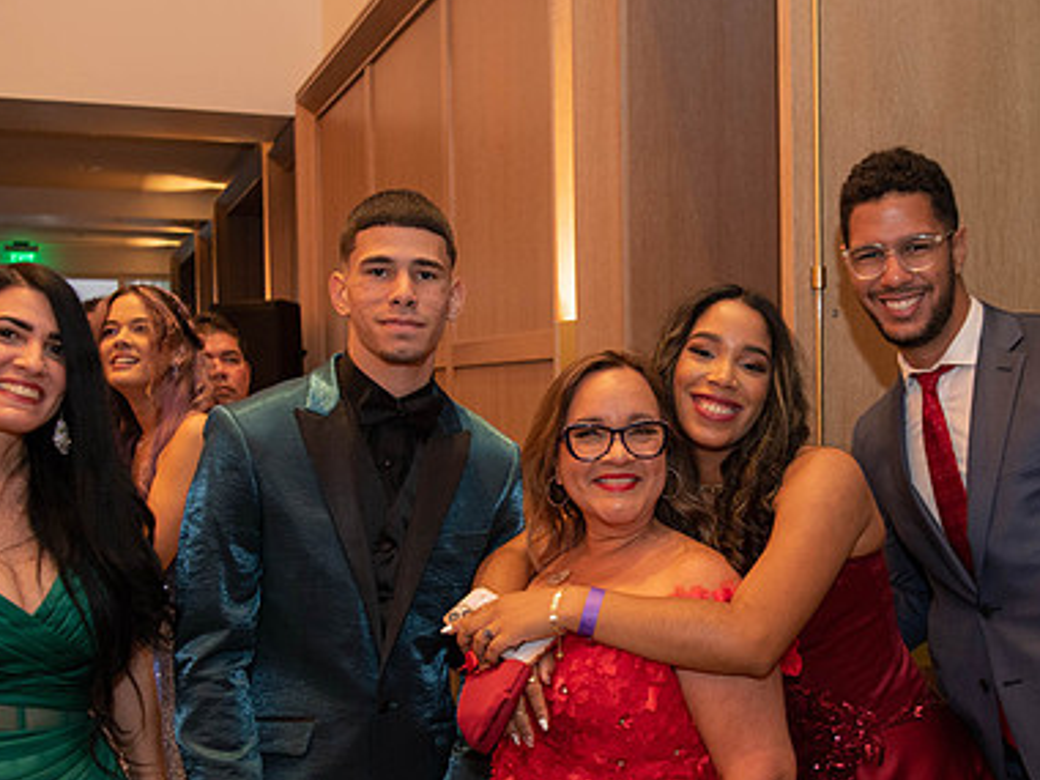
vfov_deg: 30.7
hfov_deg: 40.2
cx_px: 627
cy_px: 498
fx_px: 1412
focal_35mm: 47
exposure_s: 1/60
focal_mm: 29
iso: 800
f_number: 4.5
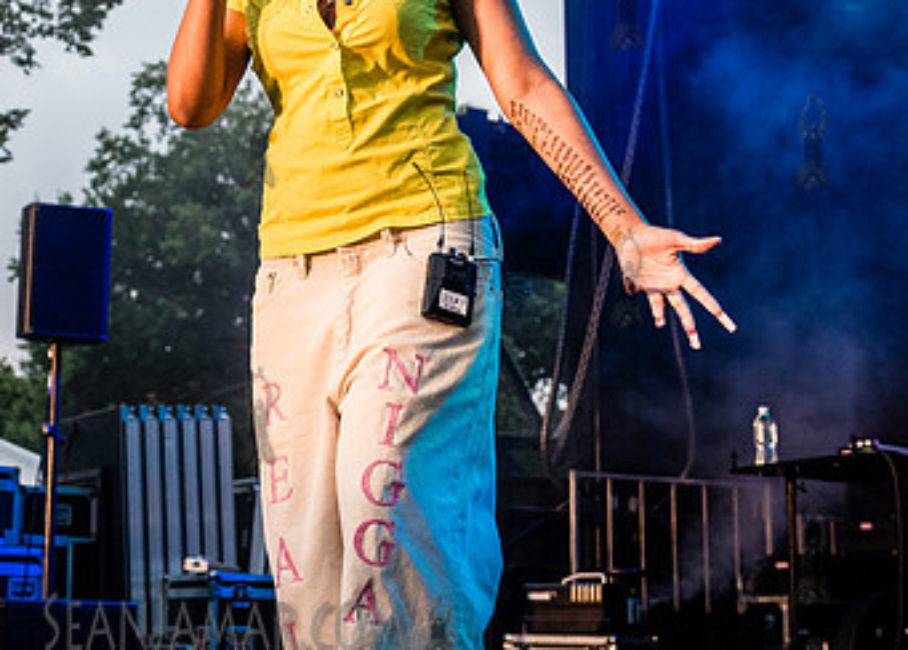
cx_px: 181
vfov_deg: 17.8
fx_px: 2064
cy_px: 219
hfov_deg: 24.4
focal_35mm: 80
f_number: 4
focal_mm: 38
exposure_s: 1/800
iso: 4000
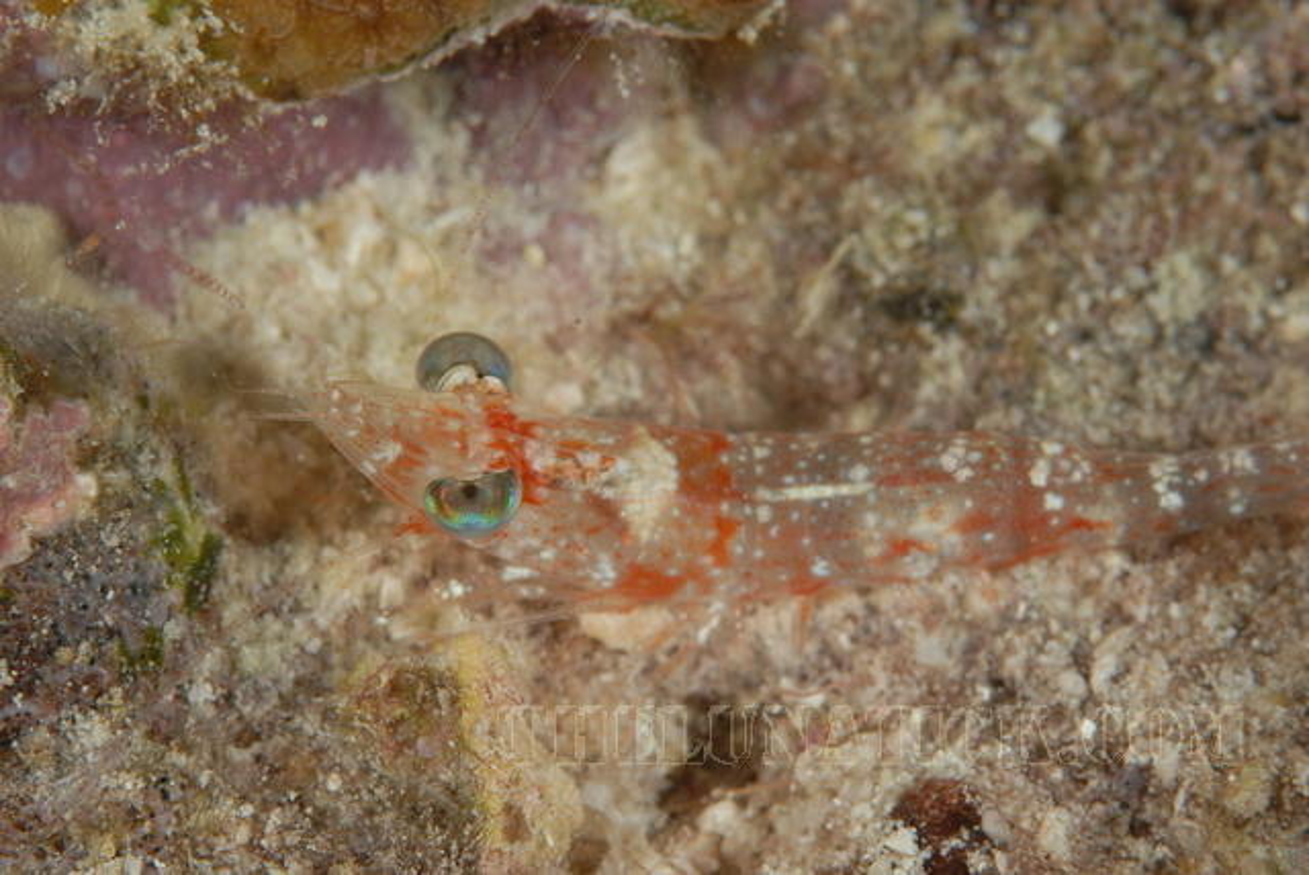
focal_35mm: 158
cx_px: 654
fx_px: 5732
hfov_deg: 13.0
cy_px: 438
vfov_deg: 8.7
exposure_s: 1/250
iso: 100
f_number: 29
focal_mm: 105
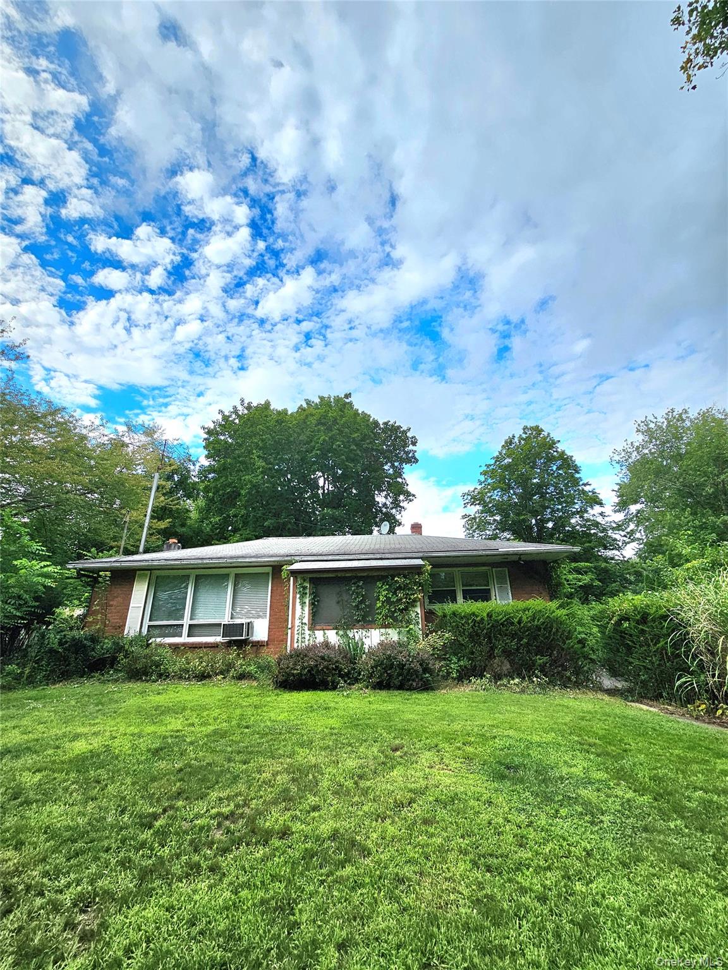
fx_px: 365
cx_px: 364
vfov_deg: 106.2
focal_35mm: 13
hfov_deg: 89.9
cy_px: 485
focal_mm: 2.2
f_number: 2.2
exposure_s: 1/3333
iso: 50
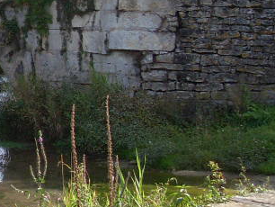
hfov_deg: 14.6
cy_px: 47
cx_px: -120
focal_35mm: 127
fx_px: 1010
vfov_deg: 11.7
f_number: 7.7
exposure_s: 1/125
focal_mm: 6.3
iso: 80
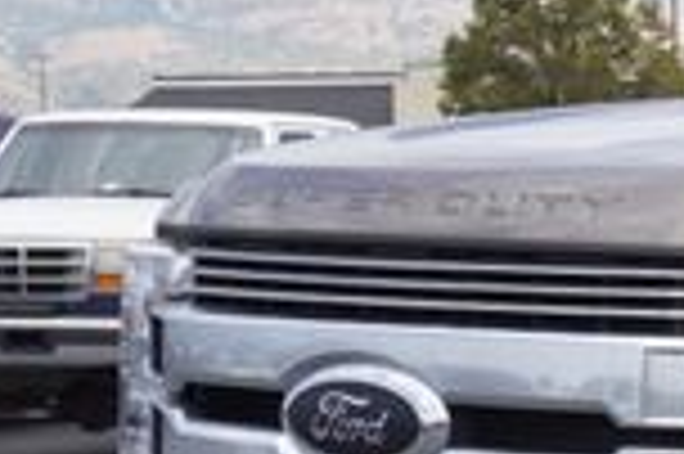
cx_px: 1323
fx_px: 3722
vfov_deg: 6.9
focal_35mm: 196
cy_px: 589
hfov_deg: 9.8
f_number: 8
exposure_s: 1/160
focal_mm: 31
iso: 100
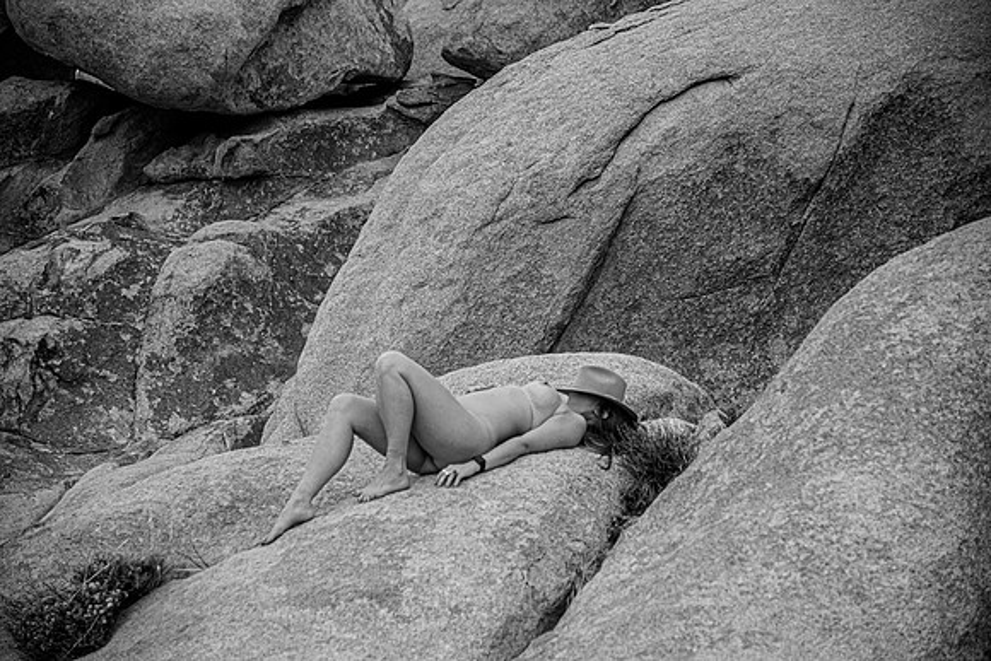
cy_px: 330
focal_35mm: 82
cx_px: 496
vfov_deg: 16.7
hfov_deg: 24.8
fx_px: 2258
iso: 100
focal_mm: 82
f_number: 4
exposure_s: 1/1600
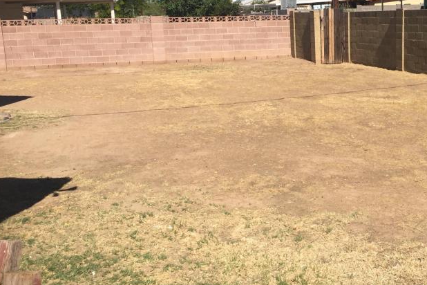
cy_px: 148
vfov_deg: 27.0
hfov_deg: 38.5
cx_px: 324
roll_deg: +0.2
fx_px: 593
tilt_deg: -10.7
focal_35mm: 50
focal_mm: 4.15
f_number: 2.2
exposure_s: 1/3049
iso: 32
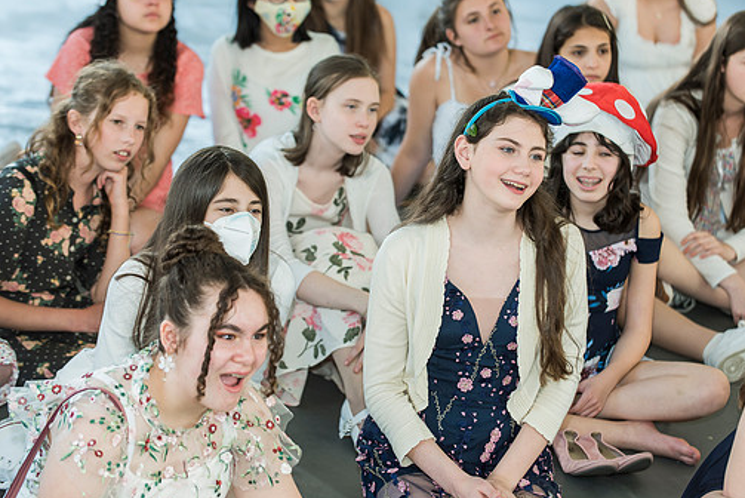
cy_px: 220
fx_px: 2505
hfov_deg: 16.9
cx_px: 394
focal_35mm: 121
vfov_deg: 11.3
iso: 640
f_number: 4
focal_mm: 105
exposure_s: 1/160
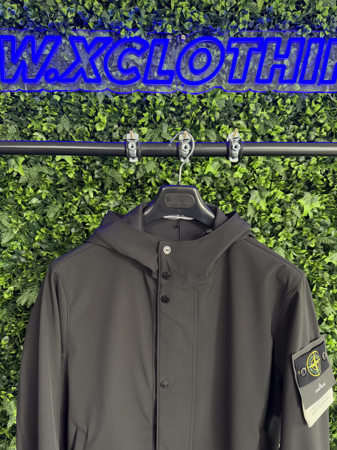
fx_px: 312
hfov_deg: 56.8
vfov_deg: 71.6
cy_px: 225
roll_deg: -0.6
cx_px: 168
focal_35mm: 24
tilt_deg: -6.7
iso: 800
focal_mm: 6.76
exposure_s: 1/50
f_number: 1.78
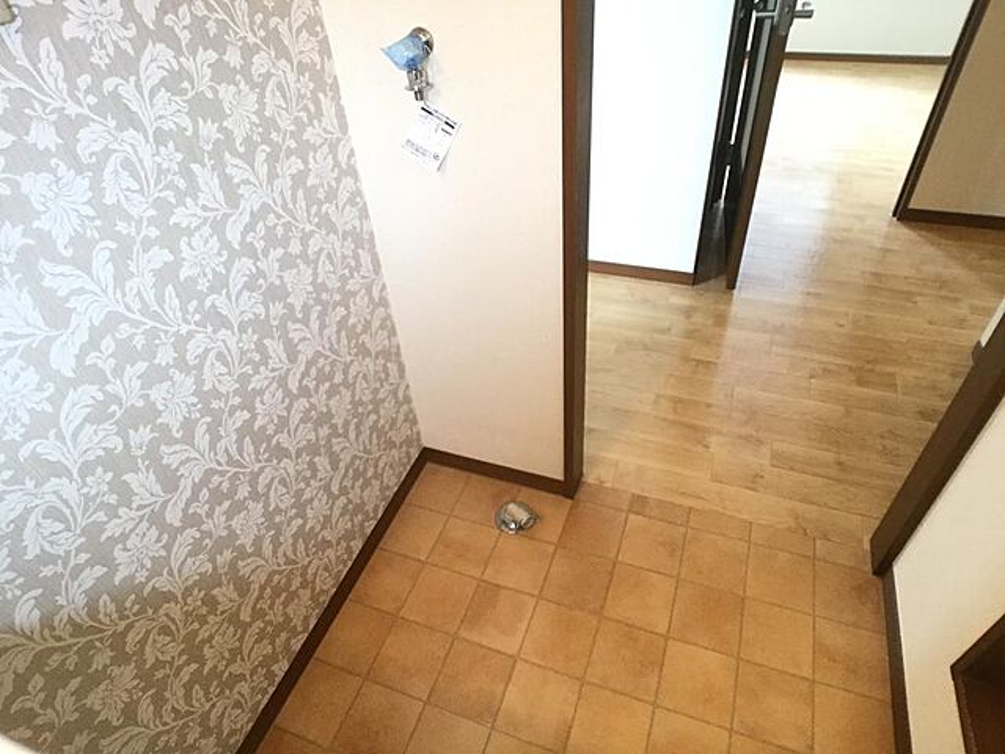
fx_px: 900
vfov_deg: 45.4
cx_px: 502
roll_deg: +5.1
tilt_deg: -41.5
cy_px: 377
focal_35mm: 31
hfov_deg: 58.4
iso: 160
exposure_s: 1/30
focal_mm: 3.3
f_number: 2.4
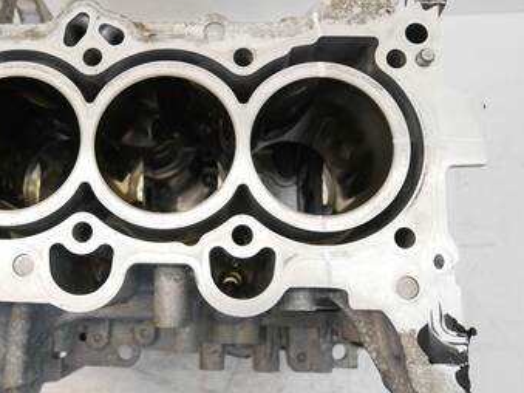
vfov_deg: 41.8
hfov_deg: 53.1
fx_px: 514
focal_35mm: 34
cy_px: 203
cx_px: 184
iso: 400
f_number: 3.5
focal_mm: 12
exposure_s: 1/60
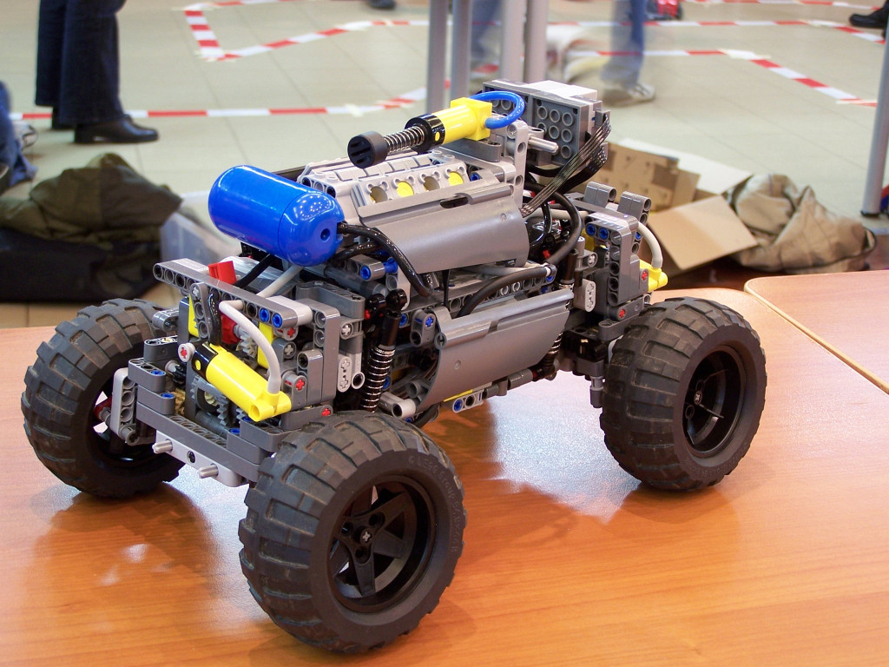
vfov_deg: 24.8
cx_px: 444
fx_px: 1515
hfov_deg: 32.7
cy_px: 334
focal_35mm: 59
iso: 80
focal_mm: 9.8
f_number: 3.1
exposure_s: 1/2
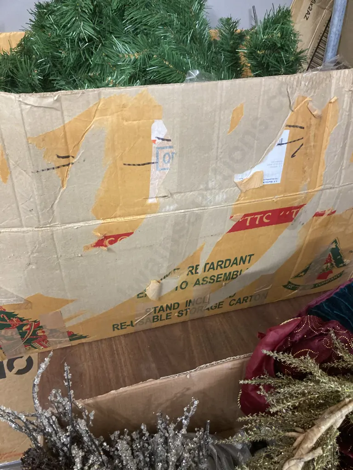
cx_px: 176
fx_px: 381
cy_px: 235
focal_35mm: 28
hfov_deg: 49.7
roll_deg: -1.9
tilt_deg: -33.8
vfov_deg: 63.4
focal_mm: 3.99
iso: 320
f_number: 1.8
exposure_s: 1/33
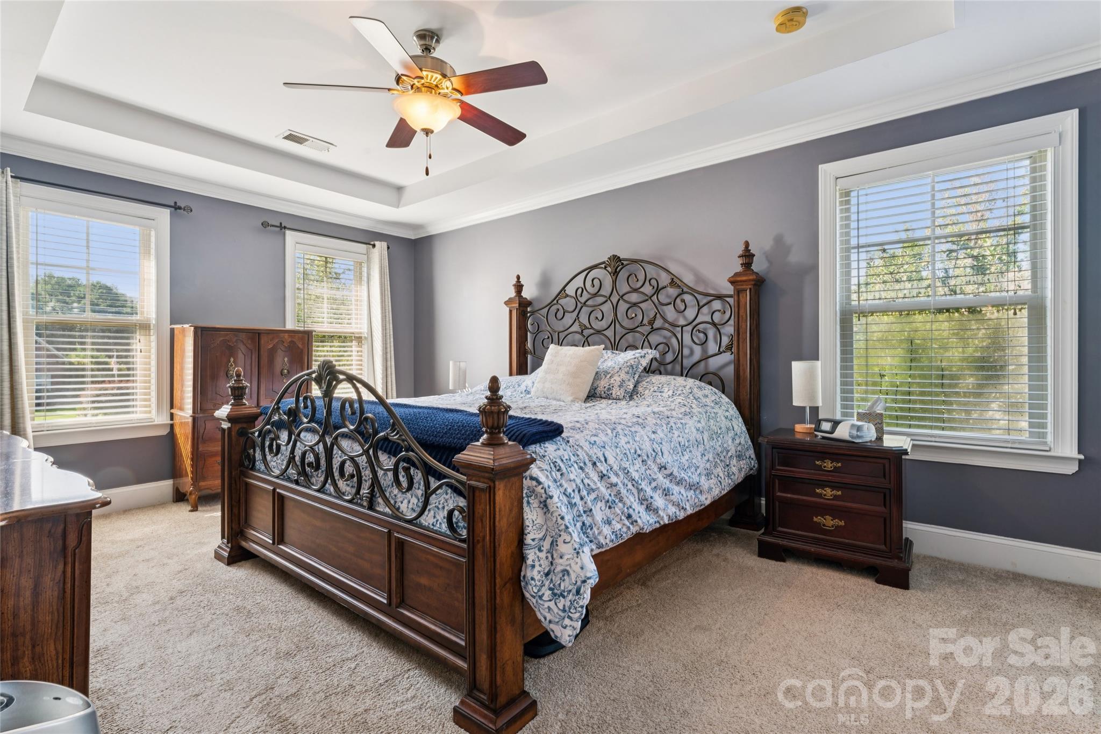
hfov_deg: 95.0
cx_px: 550
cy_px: 367
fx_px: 505
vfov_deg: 72.0
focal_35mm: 16
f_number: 13
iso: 200
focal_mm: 16.5
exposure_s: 1/5
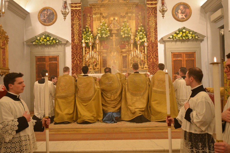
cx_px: 115
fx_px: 205
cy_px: 76
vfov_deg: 41.2
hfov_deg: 58.7
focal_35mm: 32
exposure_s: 1/80
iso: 1600
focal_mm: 32
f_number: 4.5
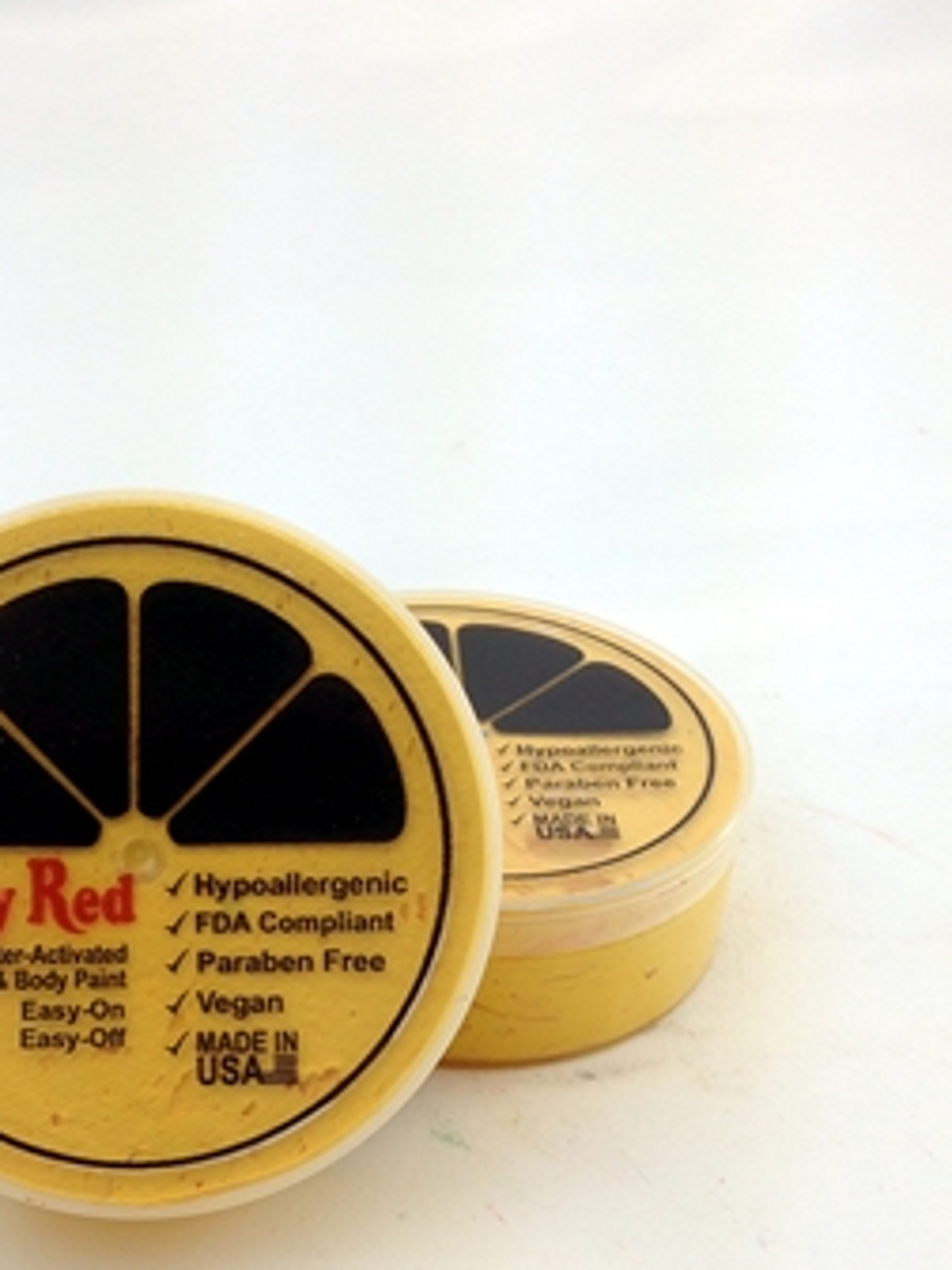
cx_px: 397
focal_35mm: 54
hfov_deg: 27.0
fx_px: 1980
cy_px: 847
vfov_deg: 35.2
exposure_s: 1/170
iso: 50
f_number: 2.4
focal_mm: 4.12
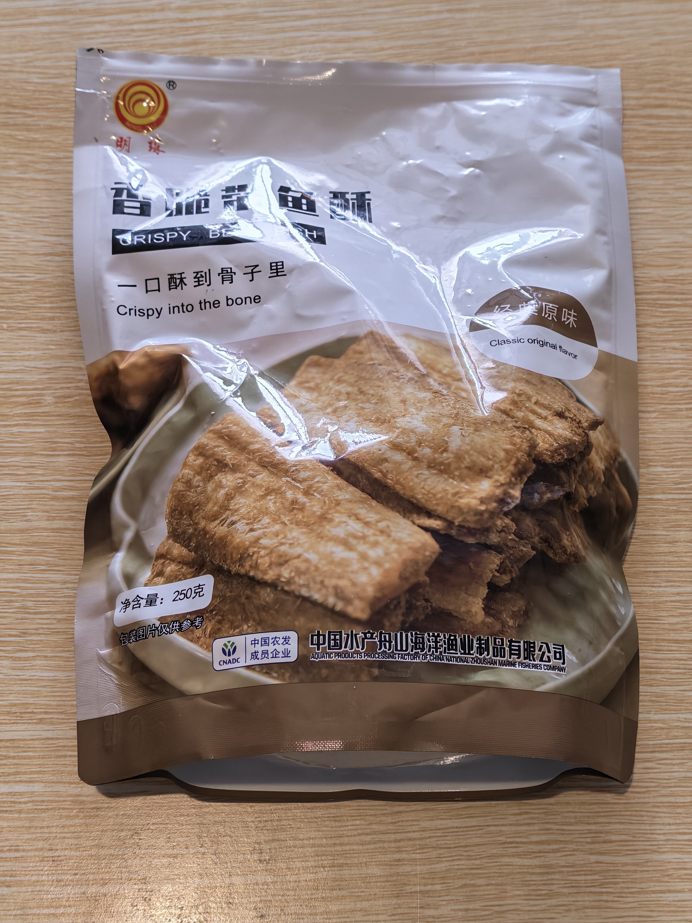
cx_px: 346
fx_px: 1626
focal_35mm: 61
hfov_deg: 24.0
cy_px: 462
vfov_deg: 31.7
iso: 640
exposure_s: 1/100
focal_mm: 6.12
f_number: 1.9
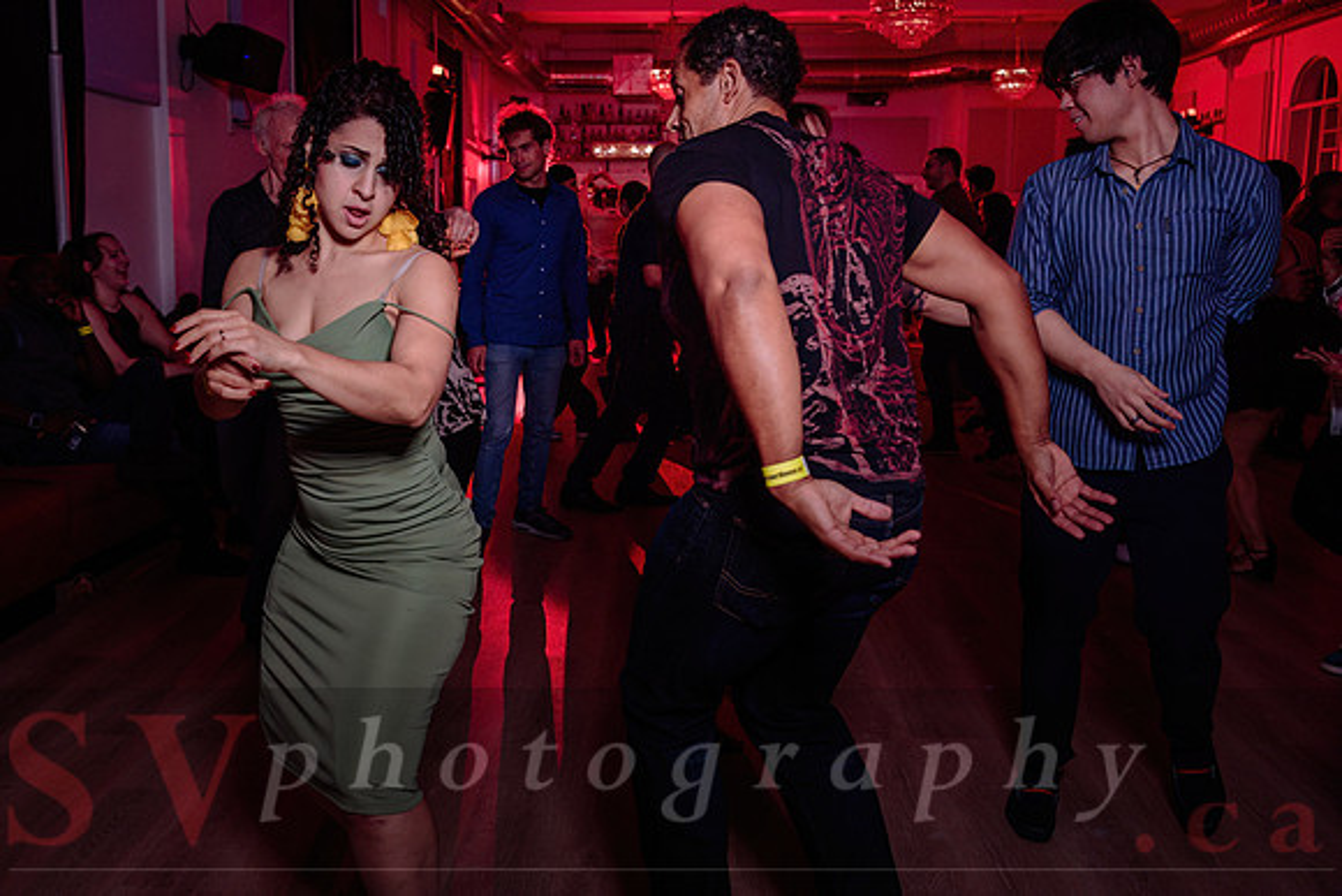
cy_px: 377
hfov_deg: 58.0
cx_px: 611
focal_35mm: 32
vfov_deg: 40.5
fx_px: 1209
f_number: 3.5
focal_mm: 28
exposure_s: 1/60
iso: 800
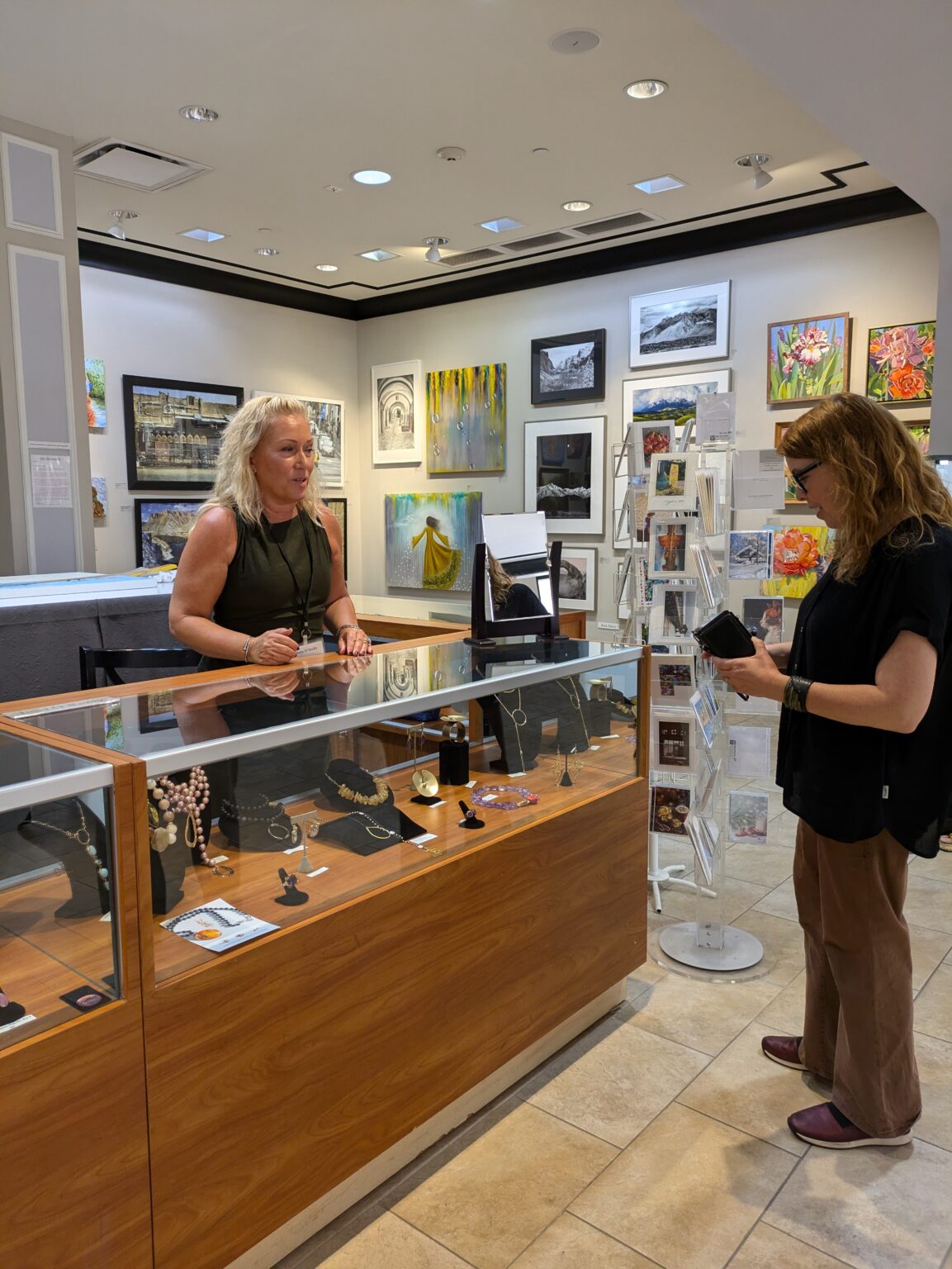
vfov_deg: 69.4
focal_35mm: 25
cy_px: 634
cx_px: 476
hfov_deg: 54.9
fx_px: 916
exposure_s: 1/120
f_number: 1.89
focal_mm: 5.43
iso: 226
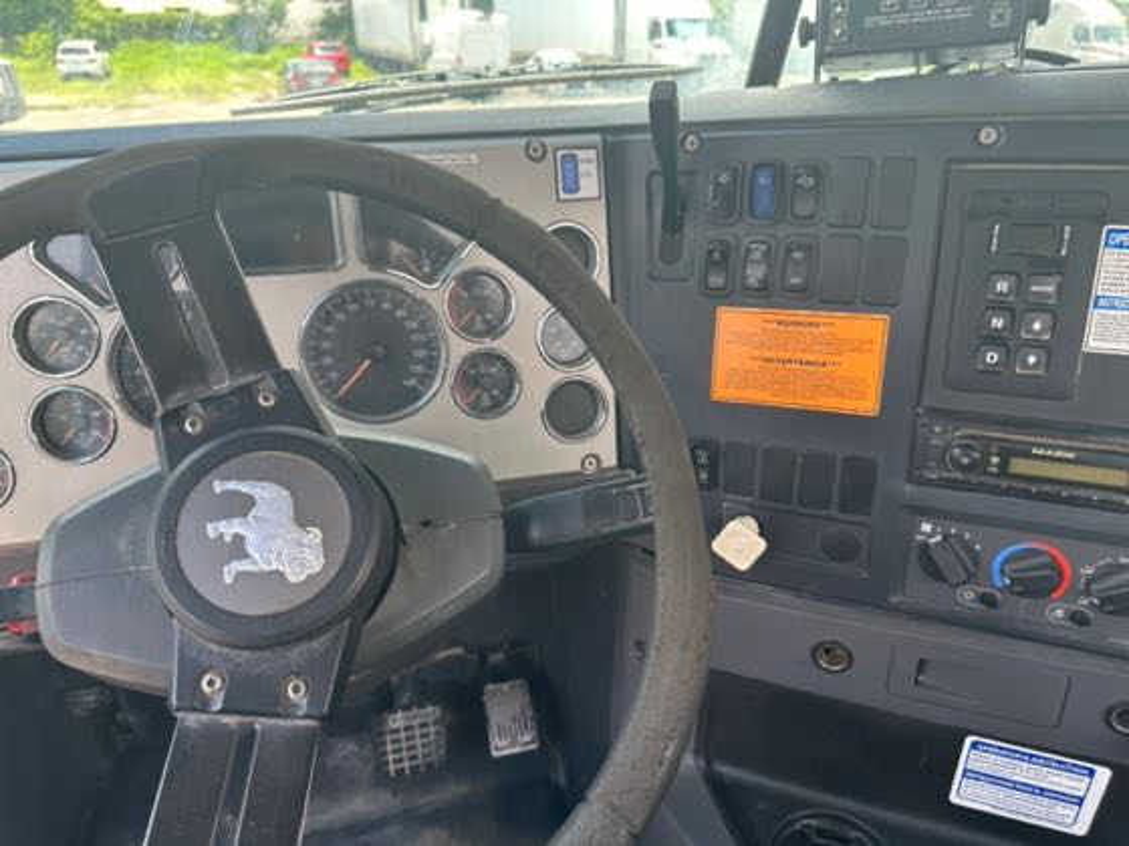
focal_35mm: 24
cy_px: 423
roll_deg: -0.3
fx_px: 783
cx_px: 564
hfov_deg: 71.6
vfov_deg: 56.8
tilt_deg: -25.4
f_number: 1.78
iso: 80
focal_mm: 6.86
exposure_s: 1/276
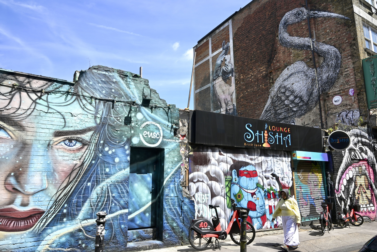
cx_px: 188
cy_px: 126
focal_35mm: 26
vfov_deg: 49.6
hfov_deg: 69.4
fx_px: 272
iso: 320
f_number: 13
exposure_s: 1/250
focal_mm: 26
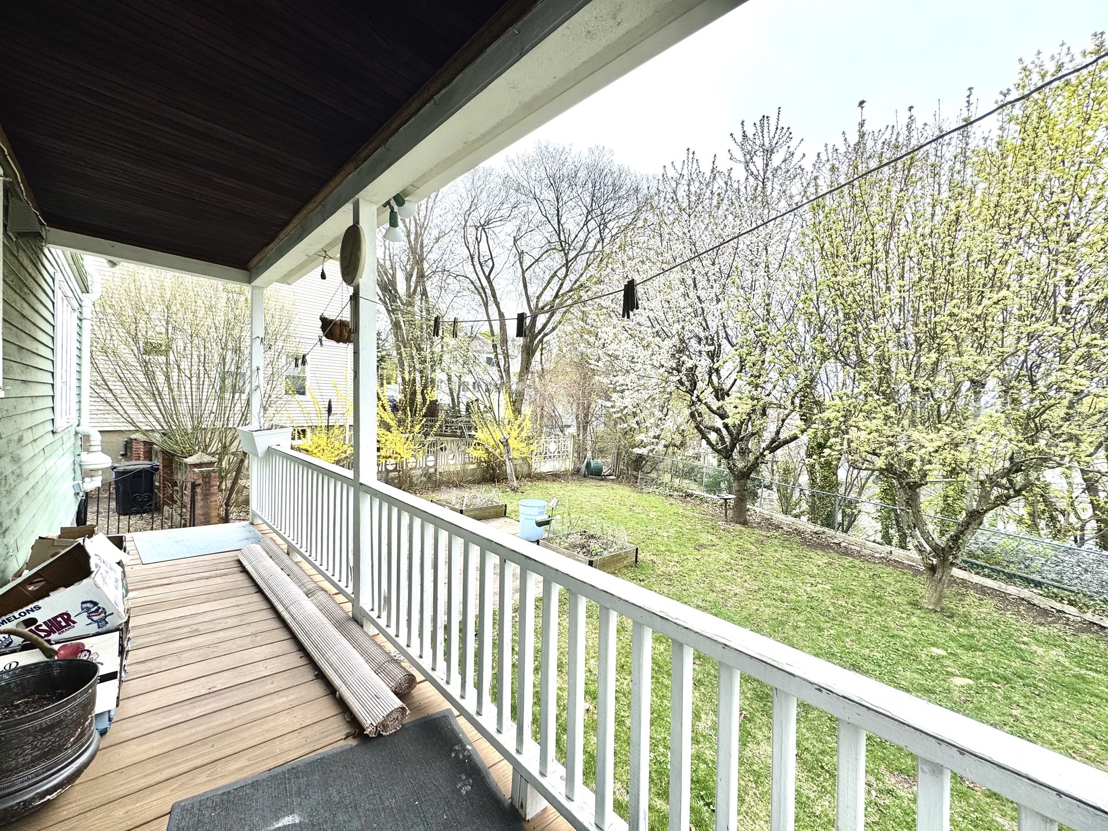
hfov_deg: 102.1
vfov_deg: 85.7
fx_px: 448
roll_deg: -1.1
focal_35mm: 14
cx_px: 554
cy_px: 416
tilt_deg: -2.0
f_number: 2.2
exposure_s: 1/932
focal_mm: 2.22
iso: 40
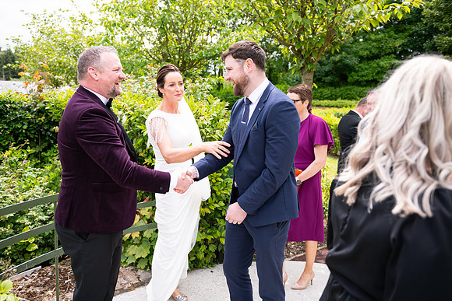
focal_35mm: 29
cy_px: 150
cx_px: 226
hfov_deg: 63.6
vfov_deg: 45.0
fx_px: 364
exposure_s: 1/1600
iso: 250
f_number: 3.5
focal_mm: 29
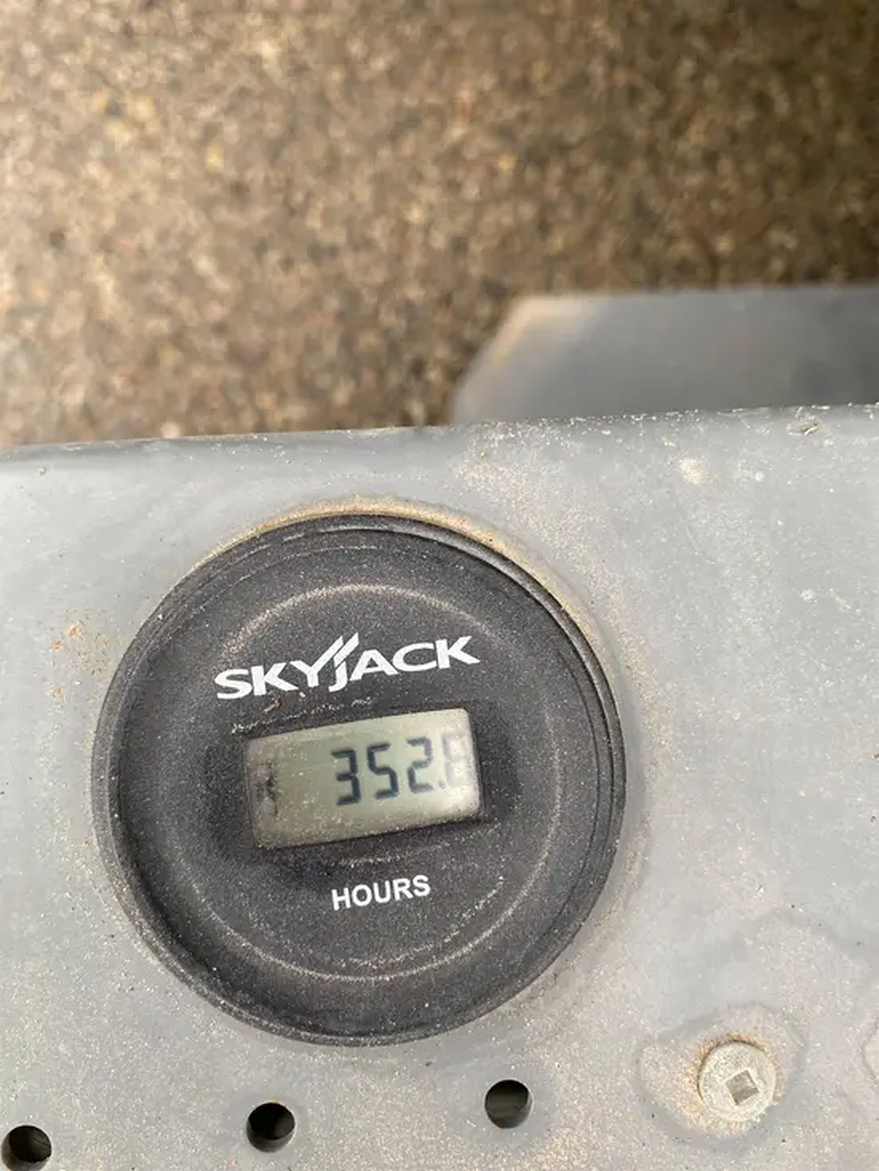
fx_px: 880
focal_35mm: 26
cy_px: 586
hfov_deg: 53.1
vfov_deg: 67.3
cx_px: 440
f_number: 1.8
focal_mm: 4.25
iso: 125
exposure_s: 1/95
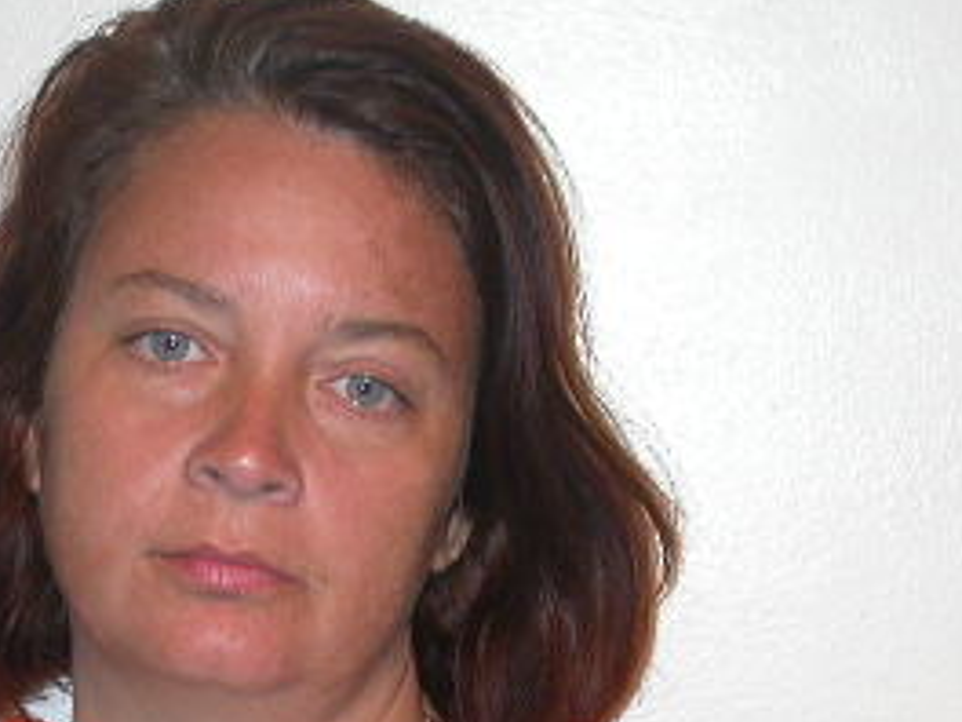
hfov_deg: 12.7
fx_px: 4308
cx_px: 394
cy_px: 740
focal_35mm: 155
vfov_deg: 9.5
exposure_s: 1/60.3
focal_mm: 13.3
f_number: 3.2
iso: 100
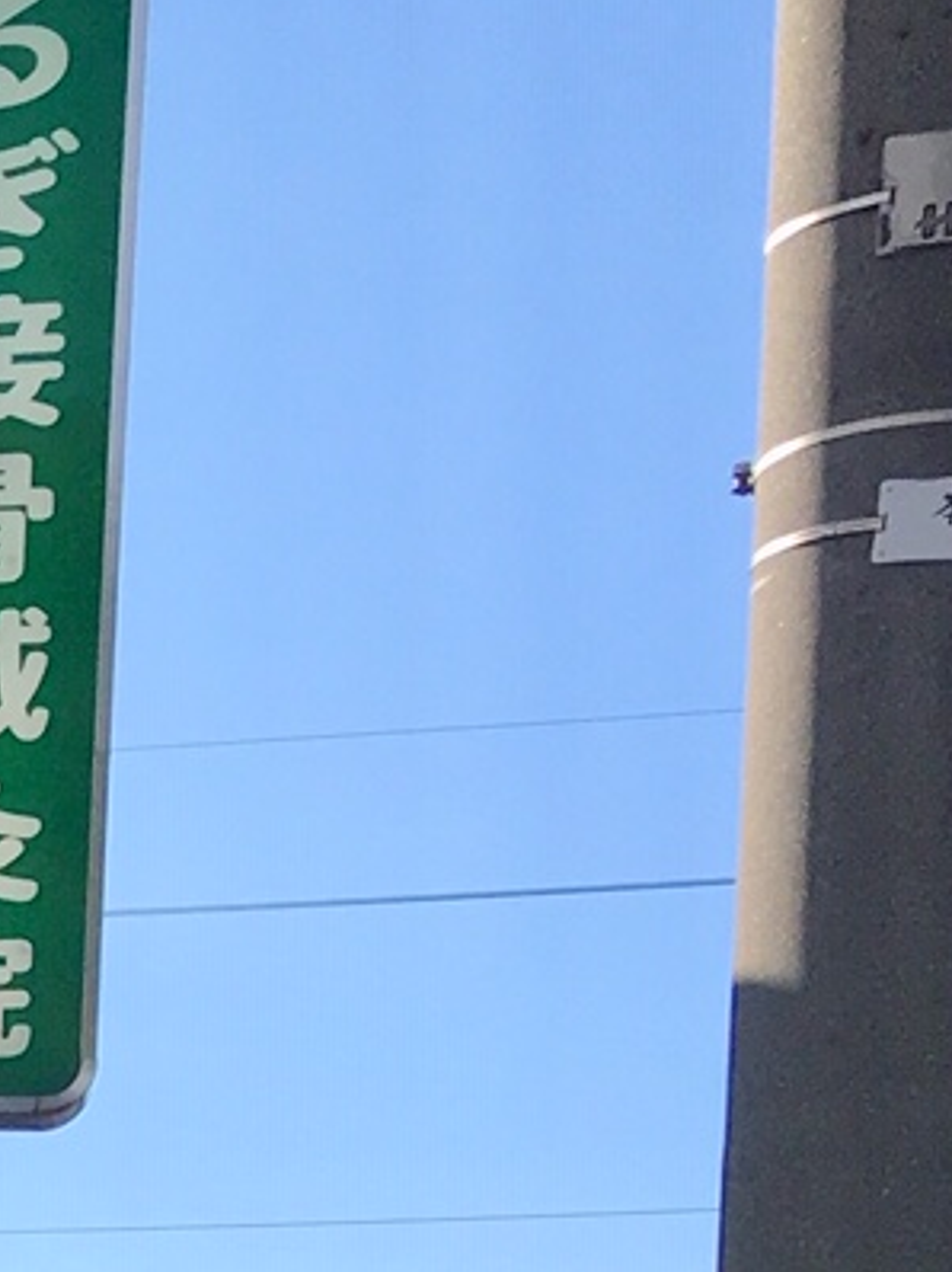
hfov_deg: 8.6
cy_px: 1982
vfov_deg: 12.7
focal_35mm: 147
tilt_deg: +1.6
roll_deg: -3.0
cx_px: -1805
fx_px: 5396
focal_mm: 4.15
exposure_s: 1/1241
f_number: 2.2
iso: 25
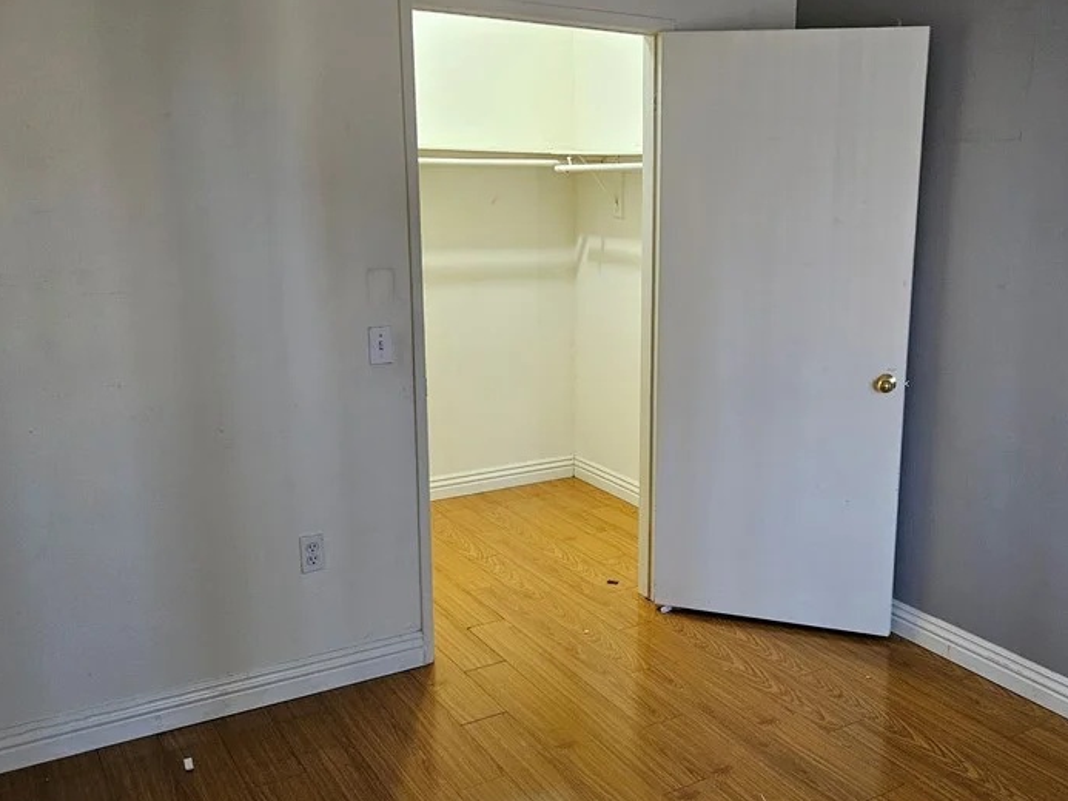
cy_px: 376
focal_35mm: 34
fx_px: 1049
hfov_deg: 53.2
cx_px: 681
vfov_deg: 41.8
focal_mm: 5.4
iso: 800
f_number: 1.8
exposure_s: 1/120
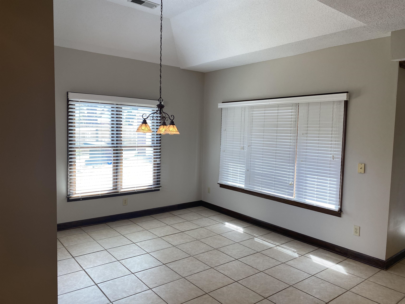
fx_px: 304
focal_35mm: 26
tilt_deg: -2.8
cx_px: 202
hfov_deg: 67.3
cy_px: 152
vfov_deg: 53.1
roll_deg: -2.1
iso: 50
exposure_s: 1/120
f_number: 1.8
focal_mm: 4.25
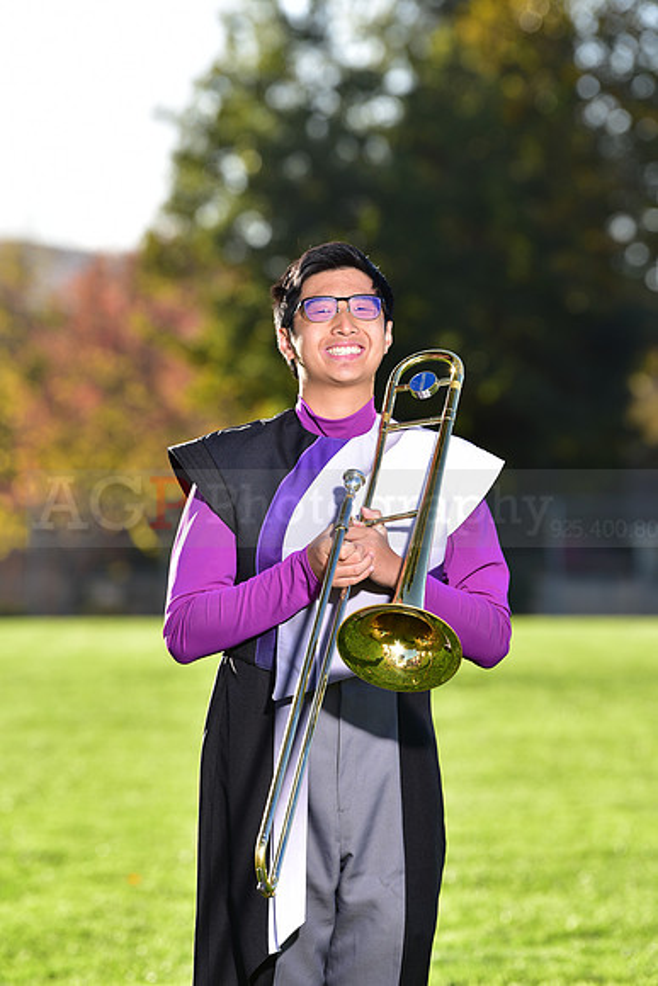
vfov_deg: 10.3
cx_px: 329
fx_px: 5480
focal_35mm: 200
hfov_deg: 6.9
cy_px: 493
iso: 100
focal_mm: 200
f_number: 5
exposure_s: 1/250
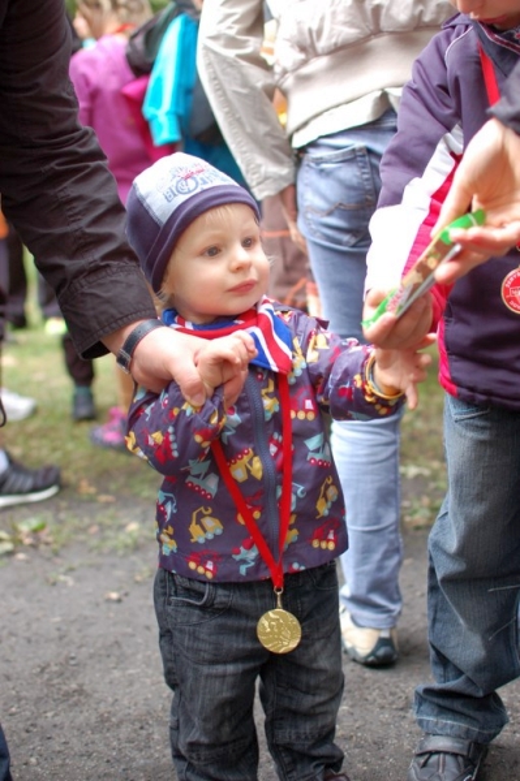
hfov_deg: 25.7
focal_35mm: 52
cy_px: 390
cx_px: 260
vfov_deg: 37.9
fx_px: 1139
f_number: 2.2
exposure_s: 1/160
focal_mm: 35
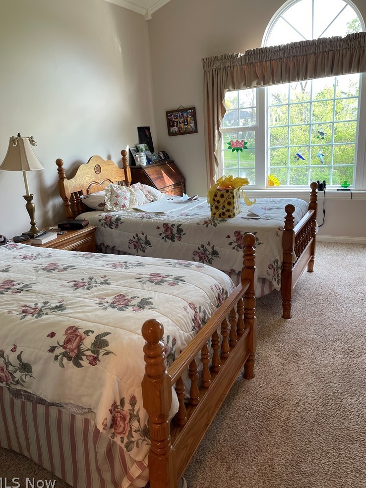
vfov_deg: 67.3
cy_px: 241
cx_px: 178
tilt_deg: -17.2
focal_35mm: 26
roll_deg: +3.3
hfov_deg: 53.0
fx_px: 367
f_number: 1.6
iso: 80
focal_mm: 5.1
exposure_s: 1/60
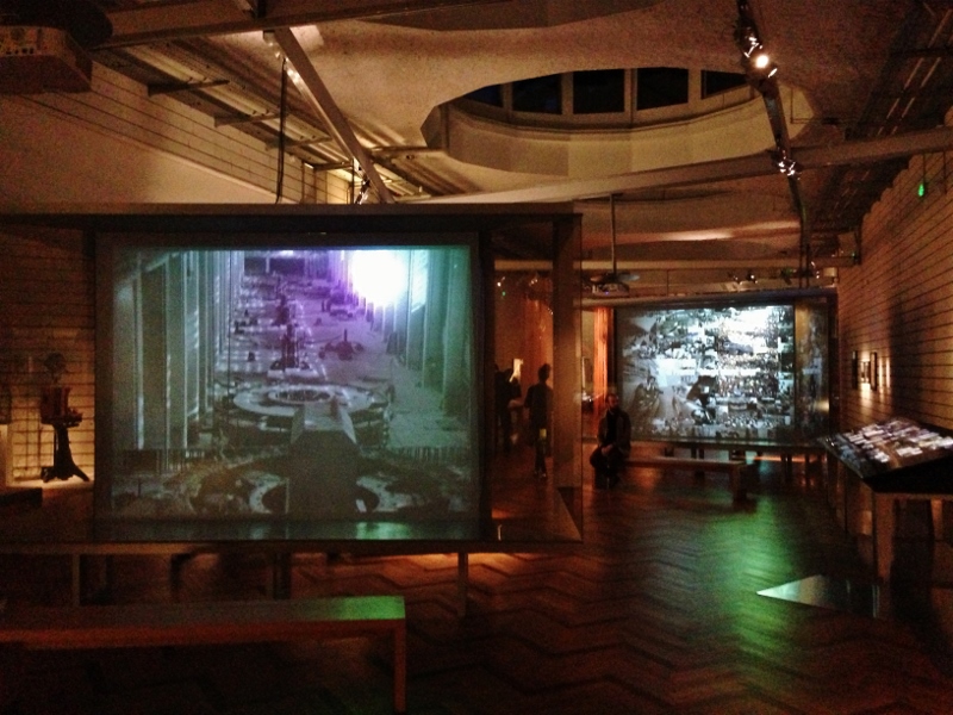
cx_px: 476
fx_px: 909
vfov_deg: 42.9
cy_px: 358
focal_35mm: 33
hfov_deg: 55.4
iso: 800
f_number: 2.4
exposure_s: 1/15
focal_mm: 4.13
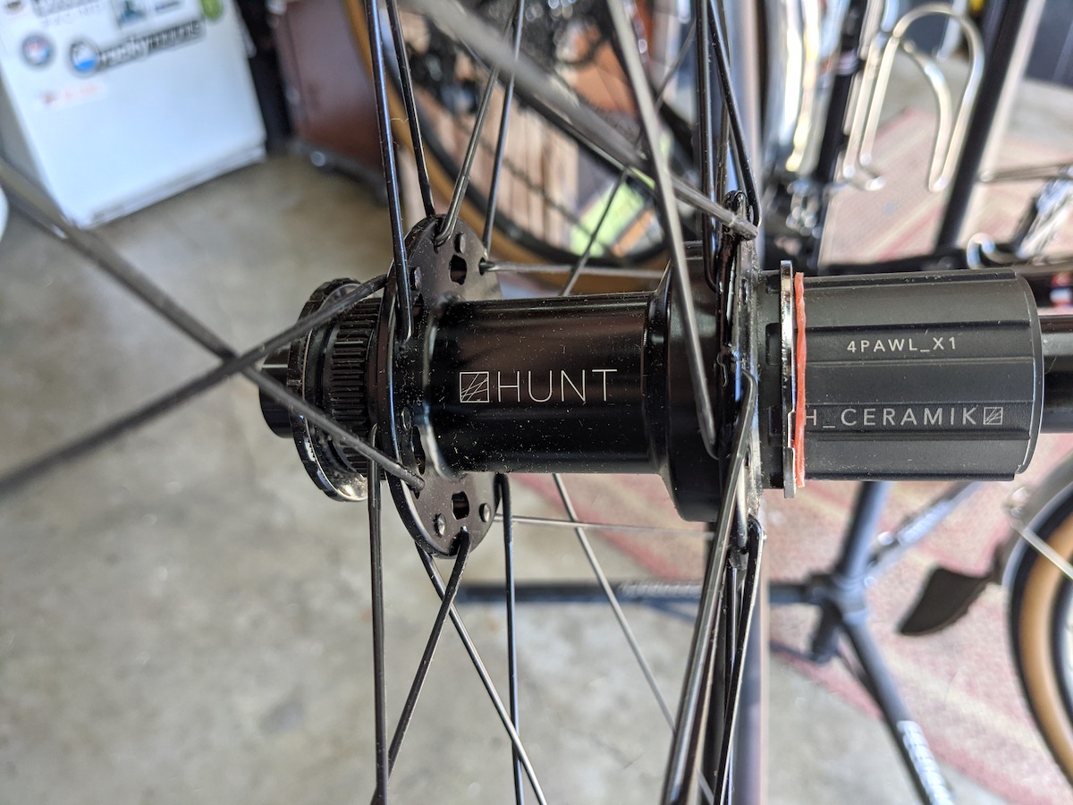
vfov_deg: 51.4
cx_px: 536
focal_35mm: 27
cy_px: 402
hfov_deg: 65.3
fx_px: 837
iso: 65
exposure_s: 1/120
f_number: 1.73
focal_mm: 4.38
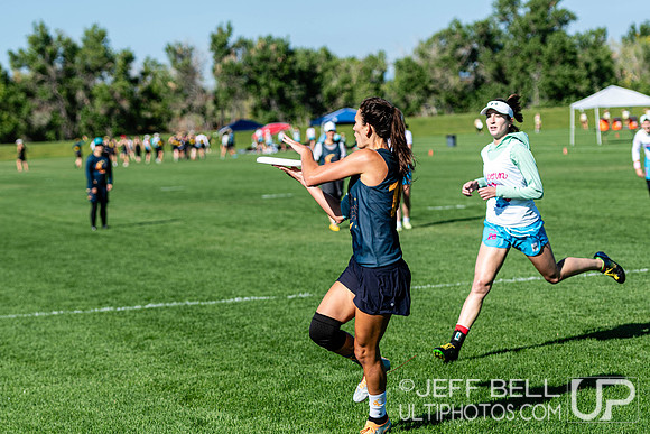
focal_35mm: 129
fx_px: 2330
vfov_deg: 10.6
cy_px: 217
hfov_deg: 15.9
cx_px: 325
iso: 125
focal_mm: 86
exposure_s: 1/2000
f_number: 3.2
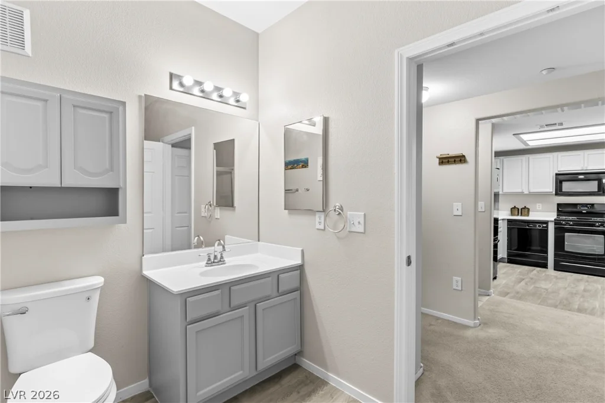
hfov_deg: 93.3
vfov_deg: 70.5
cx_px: 302
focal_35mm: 17
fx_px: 286
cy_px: 202
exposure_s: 1/2
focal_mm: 17
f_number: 8
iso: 400
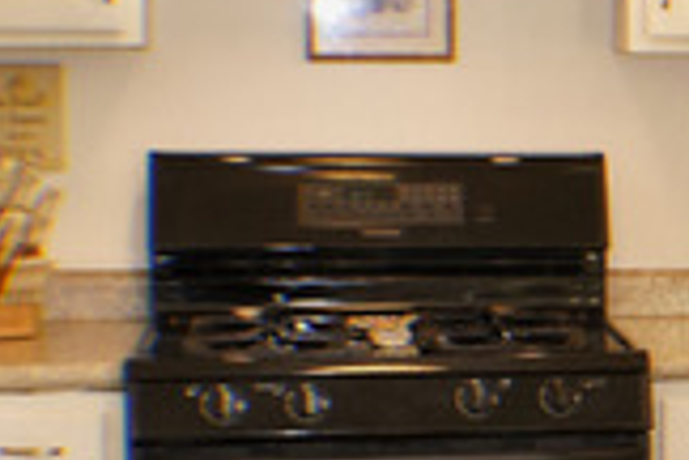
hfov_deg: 13.3
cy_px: 364
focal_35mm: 148
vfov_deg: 9.3
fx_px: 2832
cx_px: 944
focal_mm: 25
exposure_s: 1/60
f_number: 4
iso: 800
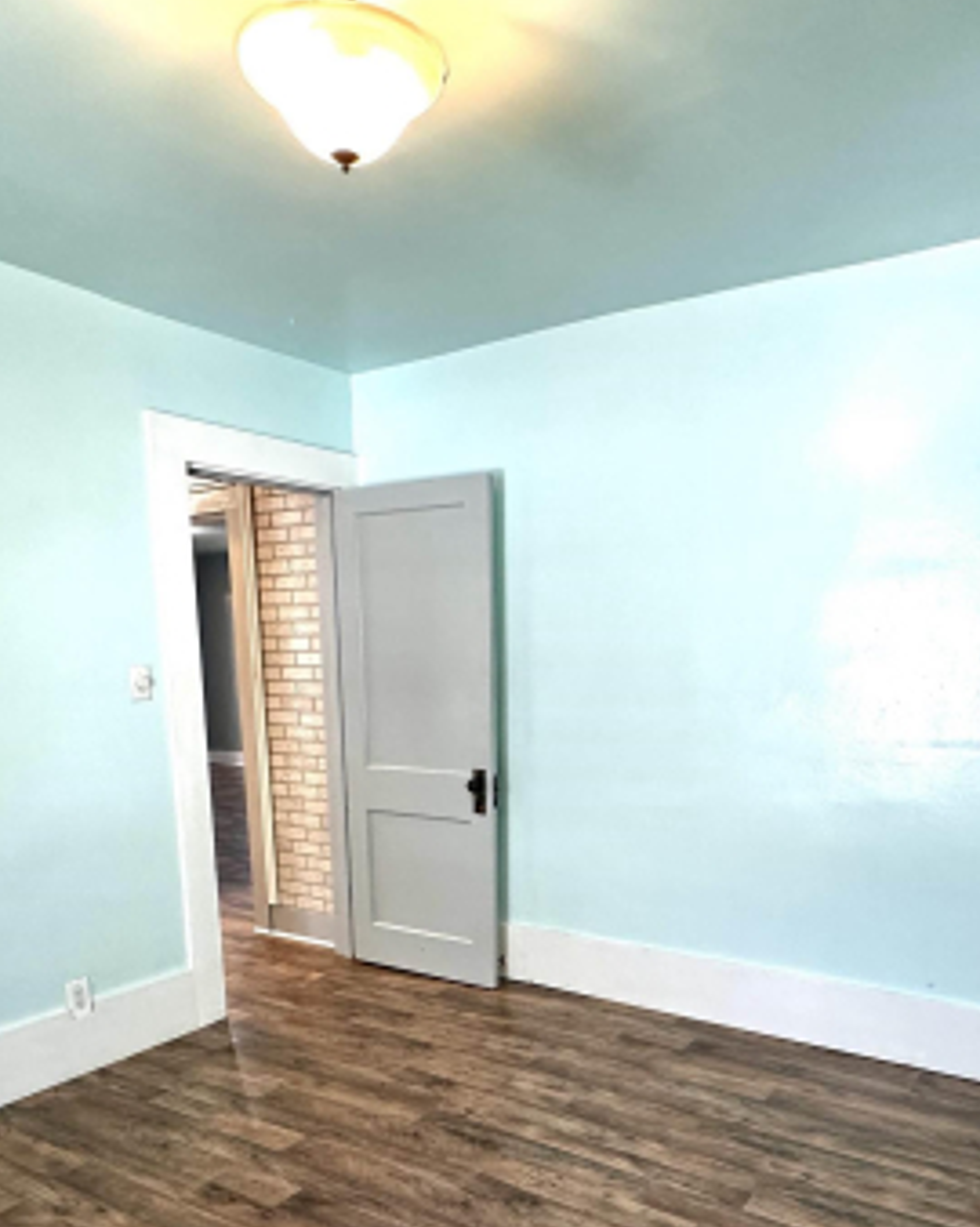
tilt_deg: -12.0
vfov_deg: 61.9
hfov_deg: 53.1
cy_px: 857
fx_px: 980
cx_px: 521
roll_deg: +0.5
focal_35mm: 27
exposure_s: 1/120
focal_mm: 2.22
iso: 250
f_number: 2.2
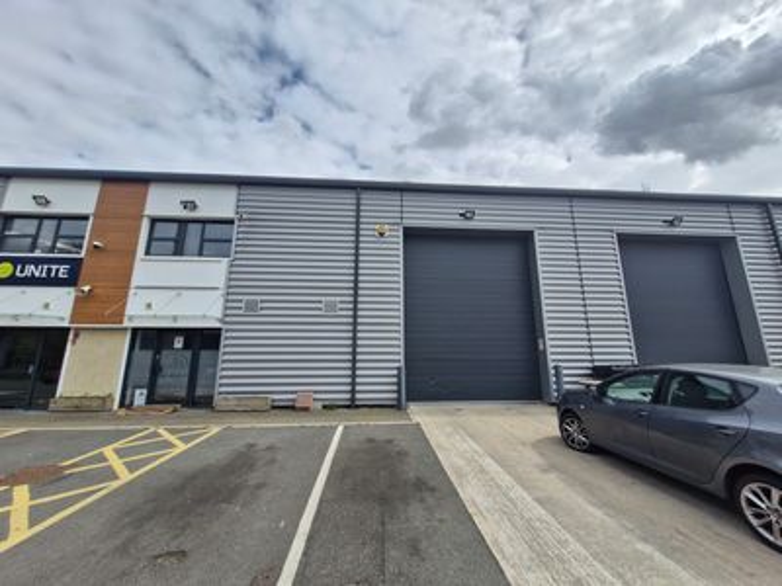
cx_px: 391
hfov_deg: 106.2
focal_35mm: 13
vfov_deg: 89.9
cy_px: 293
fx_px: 294
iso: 50
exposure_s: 1/1504
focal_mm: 1.74
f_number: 2.2
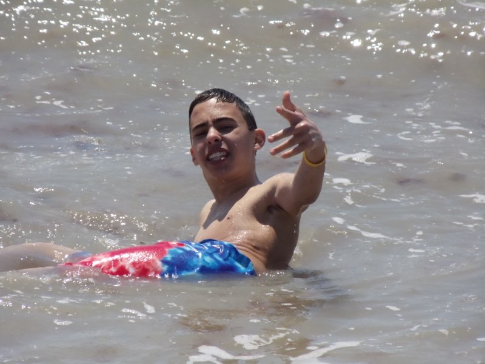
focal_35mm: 314
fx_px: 4399
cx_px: 242
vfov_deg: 4.7
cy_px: 182
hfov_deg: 6.3
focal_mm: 42
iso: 400
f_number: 11.2
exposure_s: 1/800
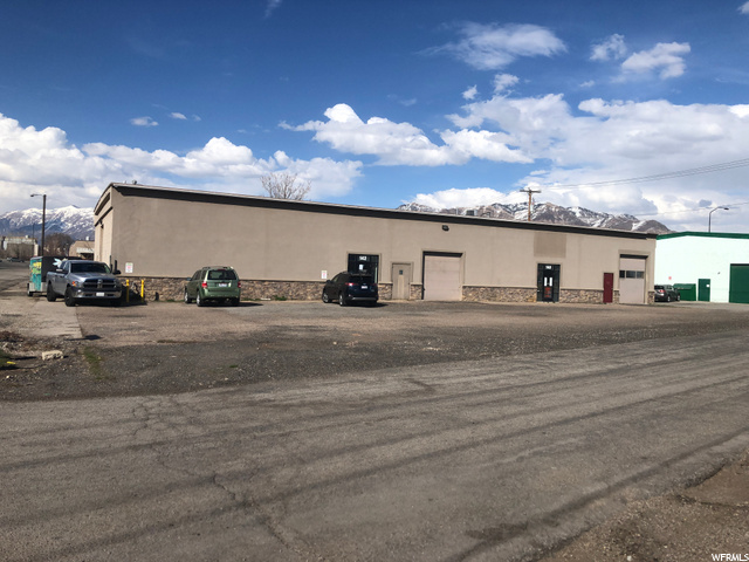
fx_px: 606
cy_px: 281
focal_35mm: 28
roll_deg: -3.1
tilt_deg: +0.8
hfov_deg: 63.4
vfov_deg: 49.7
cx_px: 374
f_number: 1.8
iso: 20
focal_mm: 3.99
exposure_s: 1/3472
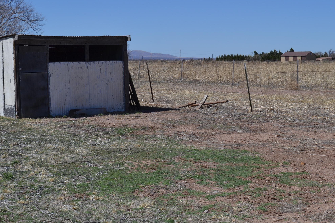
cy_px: 95
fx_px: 633
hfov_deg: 29.6
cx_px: 156
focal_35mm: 68
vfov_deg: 20.0
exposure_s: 1/320
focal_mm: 30
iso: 100
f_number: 9
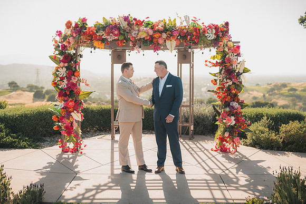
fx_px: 425
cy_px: 102
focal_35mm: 50
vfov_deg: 27.0
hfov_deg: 39.6
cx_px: 153
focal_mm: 50
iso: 50
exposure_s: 1/1000
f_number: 2
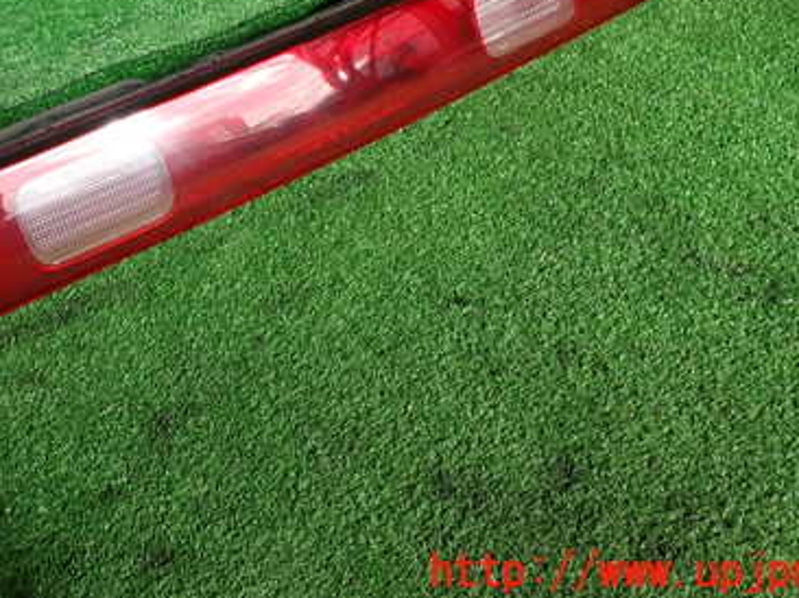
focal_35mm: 41
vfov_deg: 33.9
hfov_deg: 45.1
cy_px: 109
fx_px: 946
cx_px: 269
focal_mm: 4.5
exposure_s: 1/125
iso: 100
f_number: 2.8
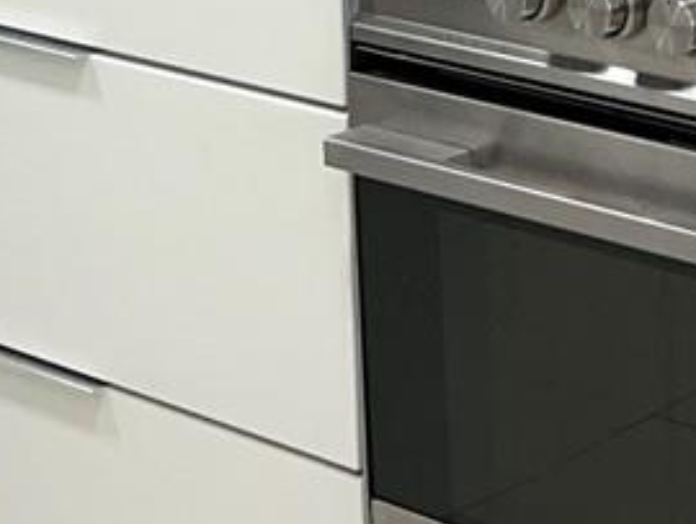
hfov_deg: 12.7
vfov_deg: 9.1
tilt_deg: -5.8
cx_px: 670
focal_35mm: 154
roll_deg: +2.0
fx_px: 3099
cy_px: -488
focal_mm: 5.7
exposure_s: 1/120
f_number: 1.5
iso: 64
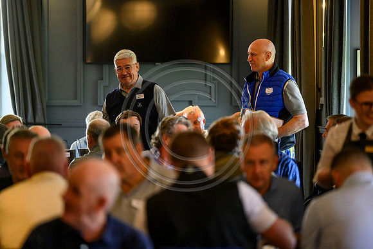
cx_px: 186
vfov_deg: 6.9
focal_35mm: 200
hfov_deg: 10.3
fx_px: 2073
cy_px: 124
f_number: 2.8
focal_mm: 200
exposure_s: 1/500
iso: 3200
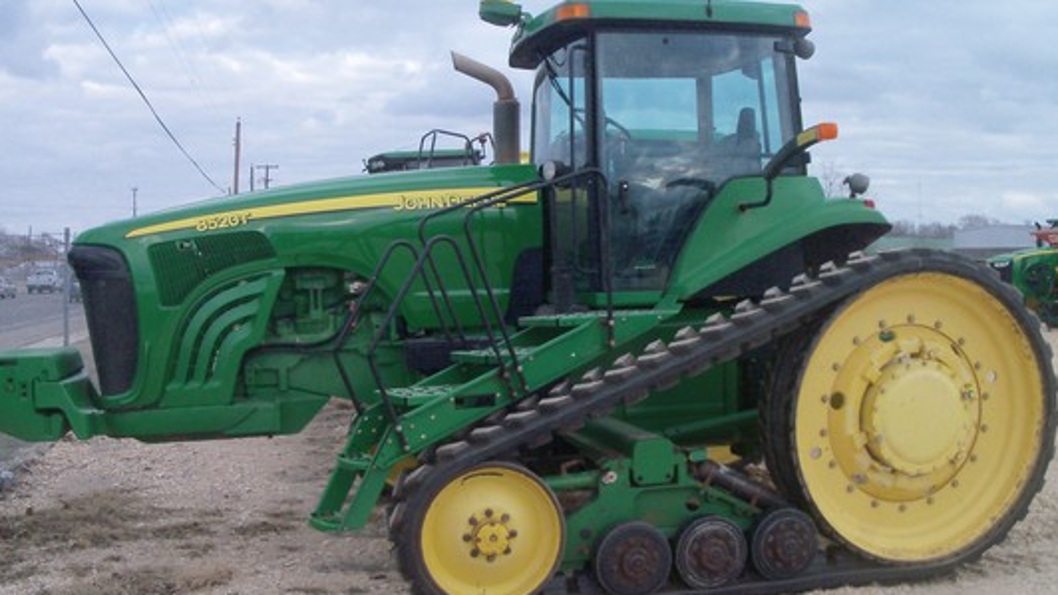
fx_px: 1094
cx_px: 535
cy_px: 358
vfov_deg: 30.3
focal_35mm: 39
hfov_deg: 51.6
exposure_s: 1/200
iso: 160
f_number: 3
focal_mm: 6.3
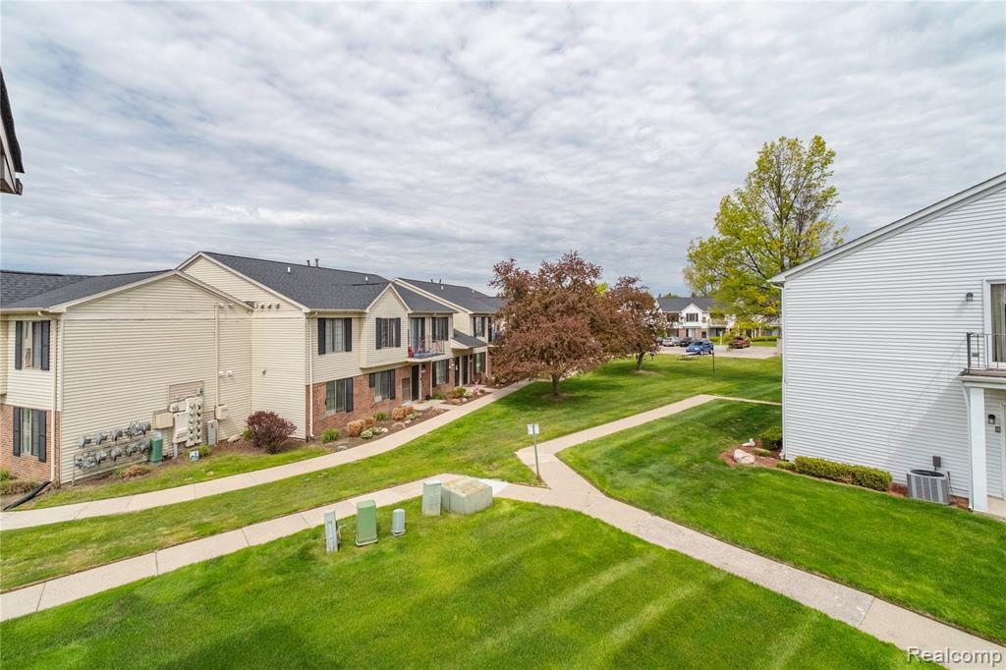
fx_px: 419
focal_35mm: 15
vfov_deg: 77.3
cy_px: 335
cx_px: 503
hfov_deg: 100.4
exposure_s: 1/1000
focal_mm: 10
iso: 800
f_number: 5.6
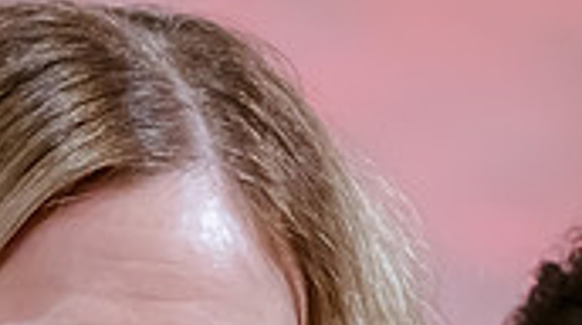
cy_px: 614
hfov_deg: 3.9
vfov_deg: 2.2
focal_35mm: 558
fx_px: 8595
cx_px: 328
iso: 4000
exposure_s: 1/100
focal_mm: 105
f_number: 2.8
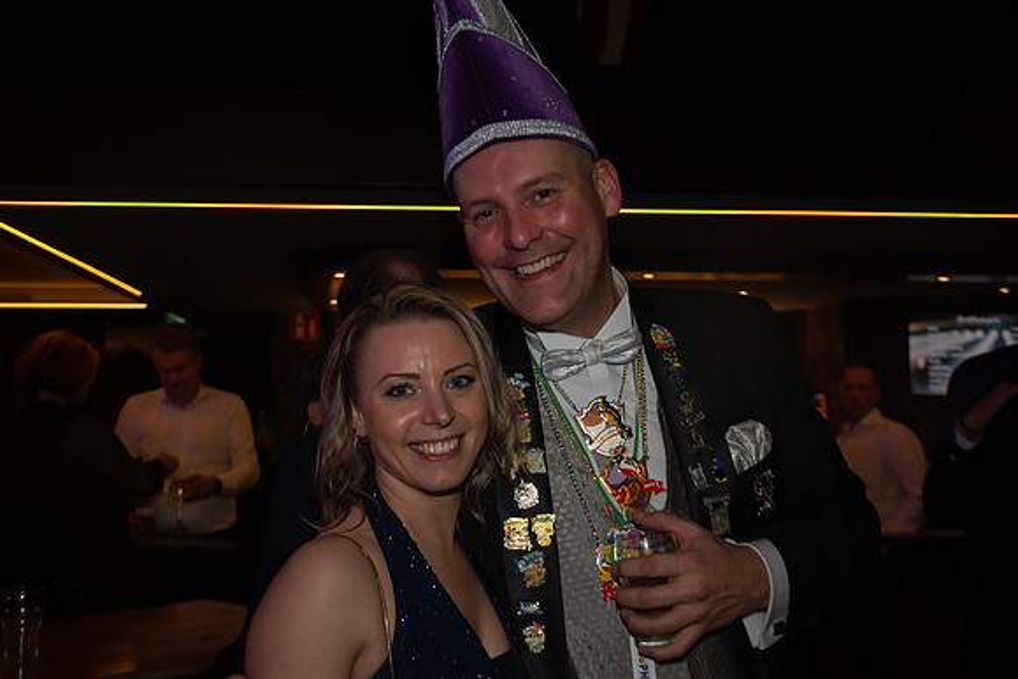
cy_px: 340
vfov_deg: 33.0
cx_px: 509
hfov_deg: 47.9
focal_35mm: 40
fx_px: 1145
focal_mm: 27
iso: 400
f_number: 4
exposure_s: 1/80
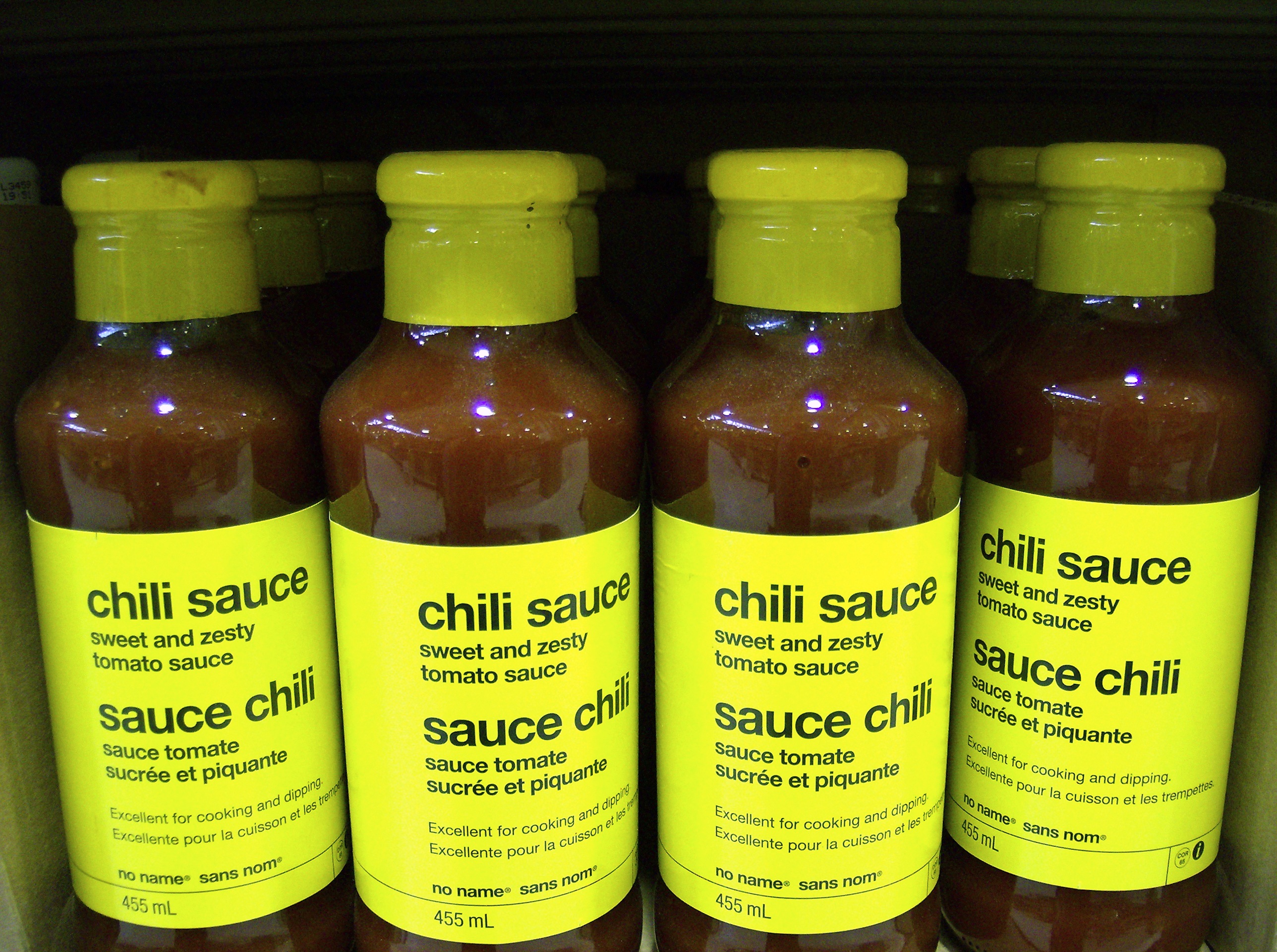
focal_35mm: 36
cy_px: 476
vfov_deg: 39.5
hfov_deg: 51.5
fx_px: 1325
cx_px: 638
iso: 200
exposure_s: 1/41.2
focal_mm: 6
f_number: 2.8
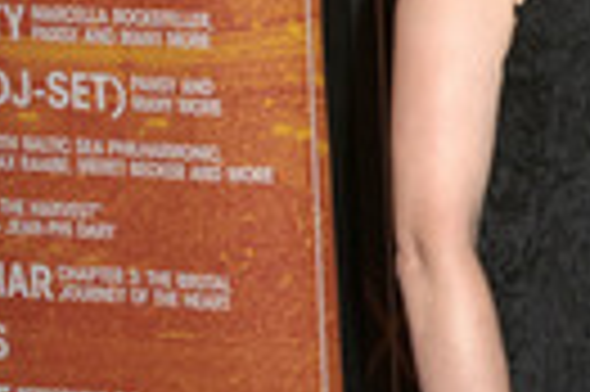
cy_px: 149
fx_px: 1801
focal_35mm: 110
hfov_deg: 16.7
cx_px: 912
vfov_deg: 12.4
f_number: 5
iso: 800
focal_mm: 32
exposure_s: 1/160
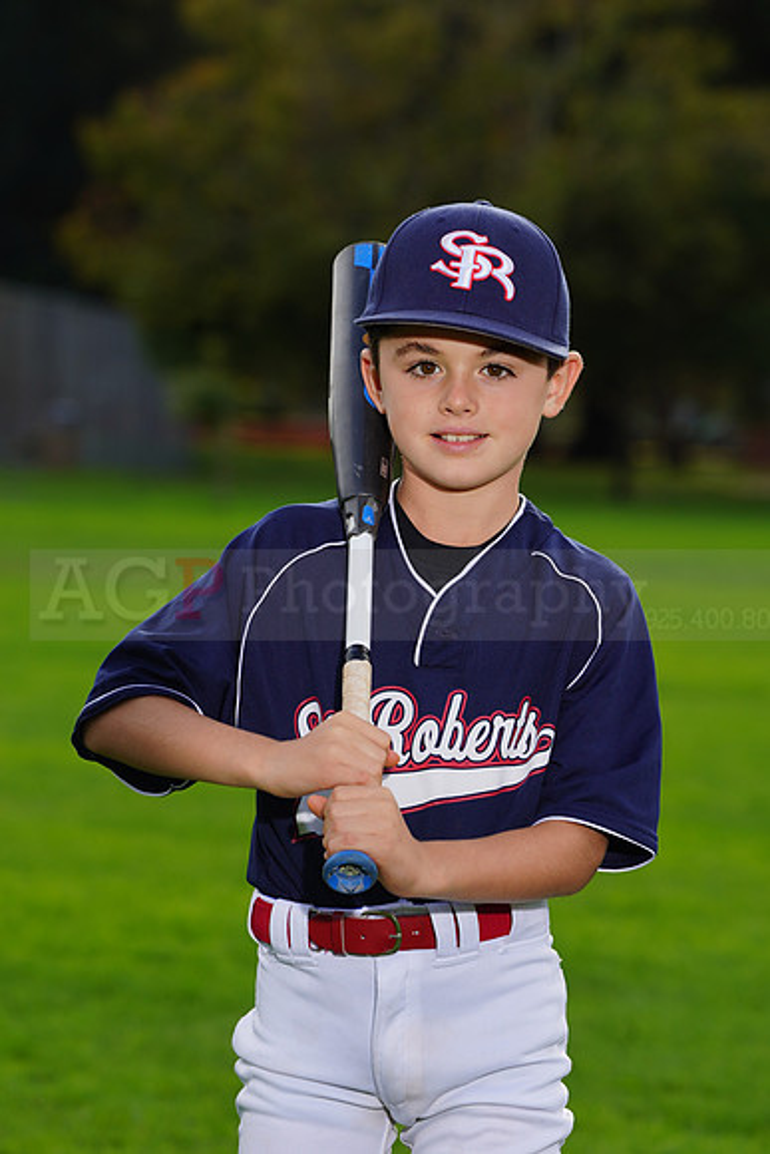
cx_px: 385
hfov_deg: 6.6
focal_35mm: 209
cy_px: 577
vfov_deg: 9.8
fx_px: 6701
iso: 160
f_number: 8
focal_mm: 209
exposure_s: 1/250
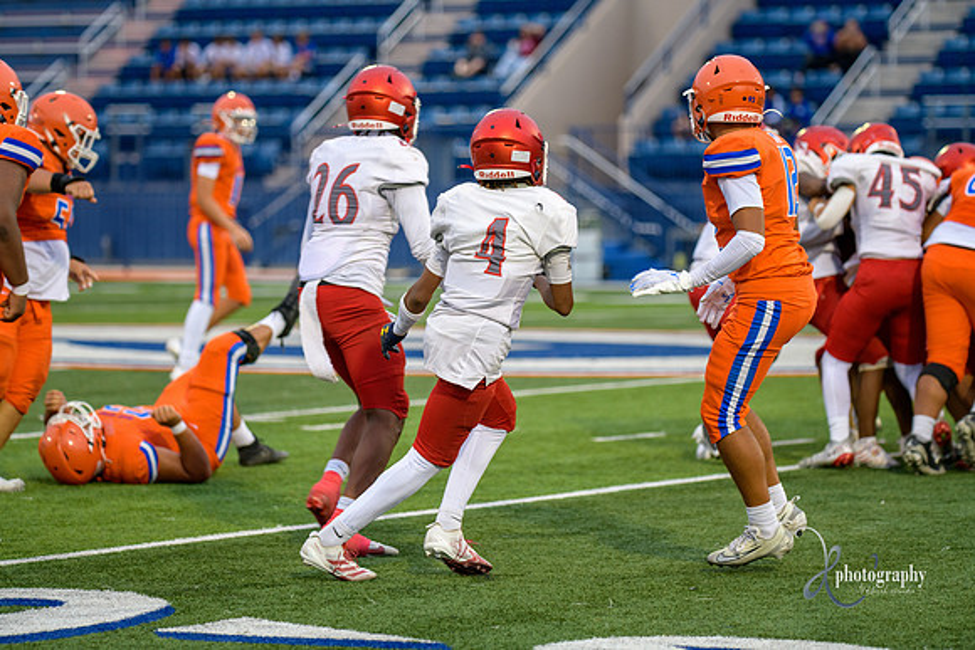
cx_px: 488
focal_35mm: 160
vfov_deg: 8.6
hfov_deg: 12.8
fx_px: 4334
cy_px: 325
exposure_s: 1/500
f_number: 2.8
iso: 640
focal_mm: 160
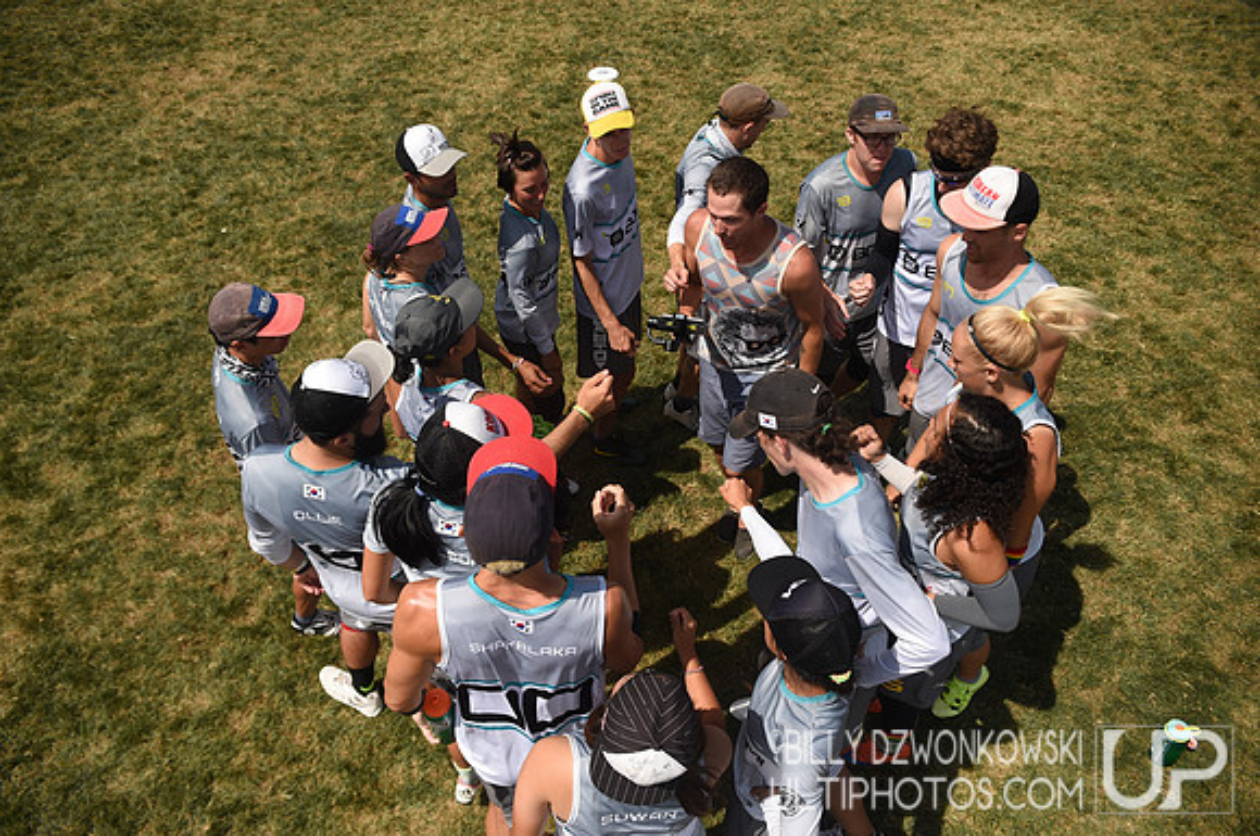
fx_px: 839
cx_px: 630
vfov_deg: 53.0
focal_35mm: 24
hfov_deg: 73.8
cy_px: 418
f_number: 3.5
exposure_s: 1/2000
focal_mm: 24
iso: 100
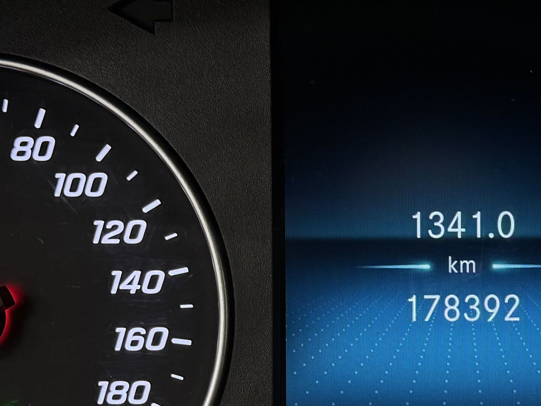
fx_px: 1438
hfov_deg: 21.2
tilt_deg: -28.8
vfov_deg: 16.0
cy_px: 286
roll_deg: -0.3
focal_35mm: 92
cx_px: 372
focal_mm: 6.76
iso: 320
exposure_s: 1/50
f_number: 1.78
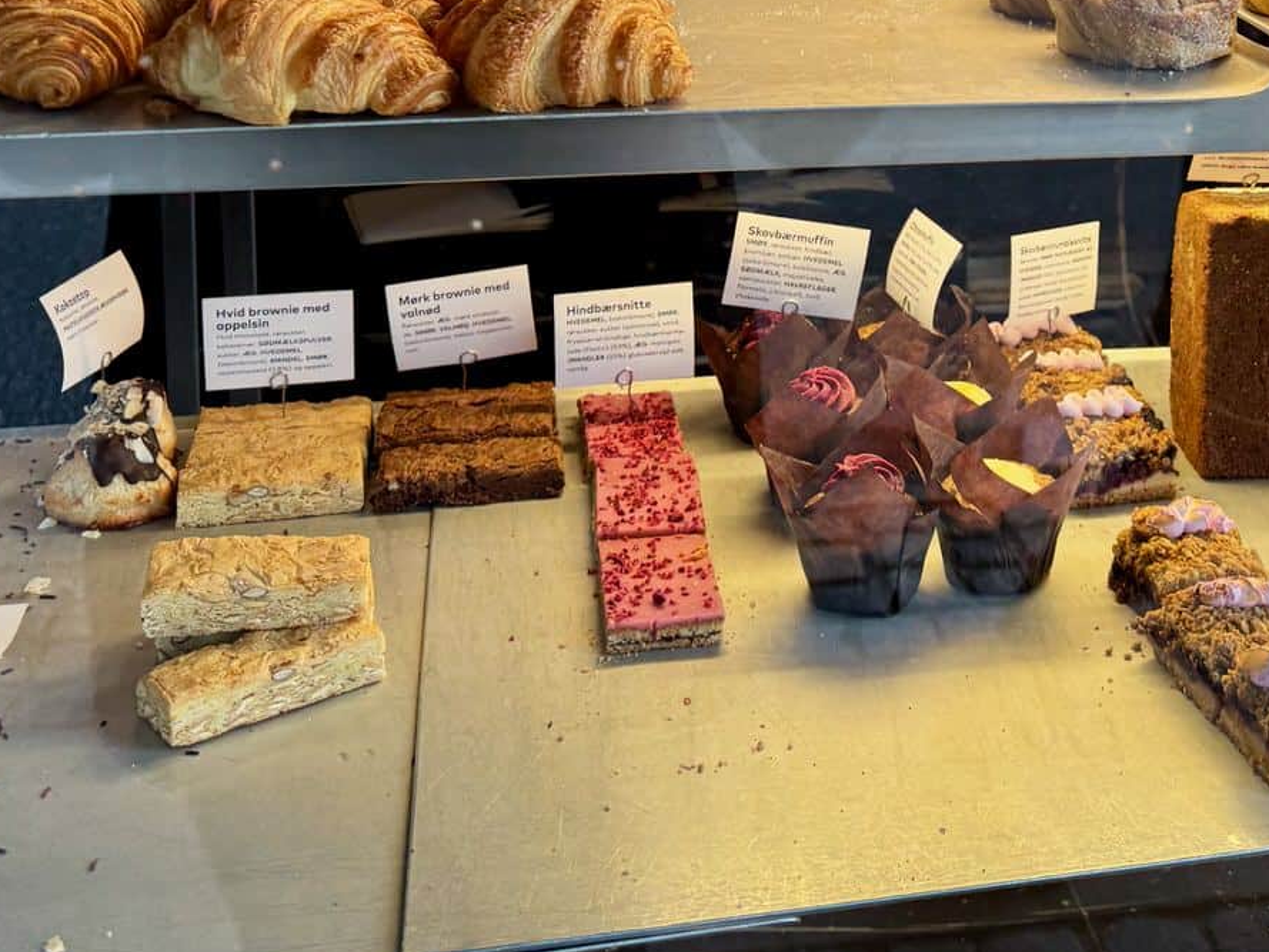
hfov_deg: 65.3
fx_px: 990
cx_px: 651
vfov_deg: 51.3
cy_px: 434
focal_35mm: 27
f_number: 1.78
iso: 125
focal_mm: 6.76
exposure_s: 1/100
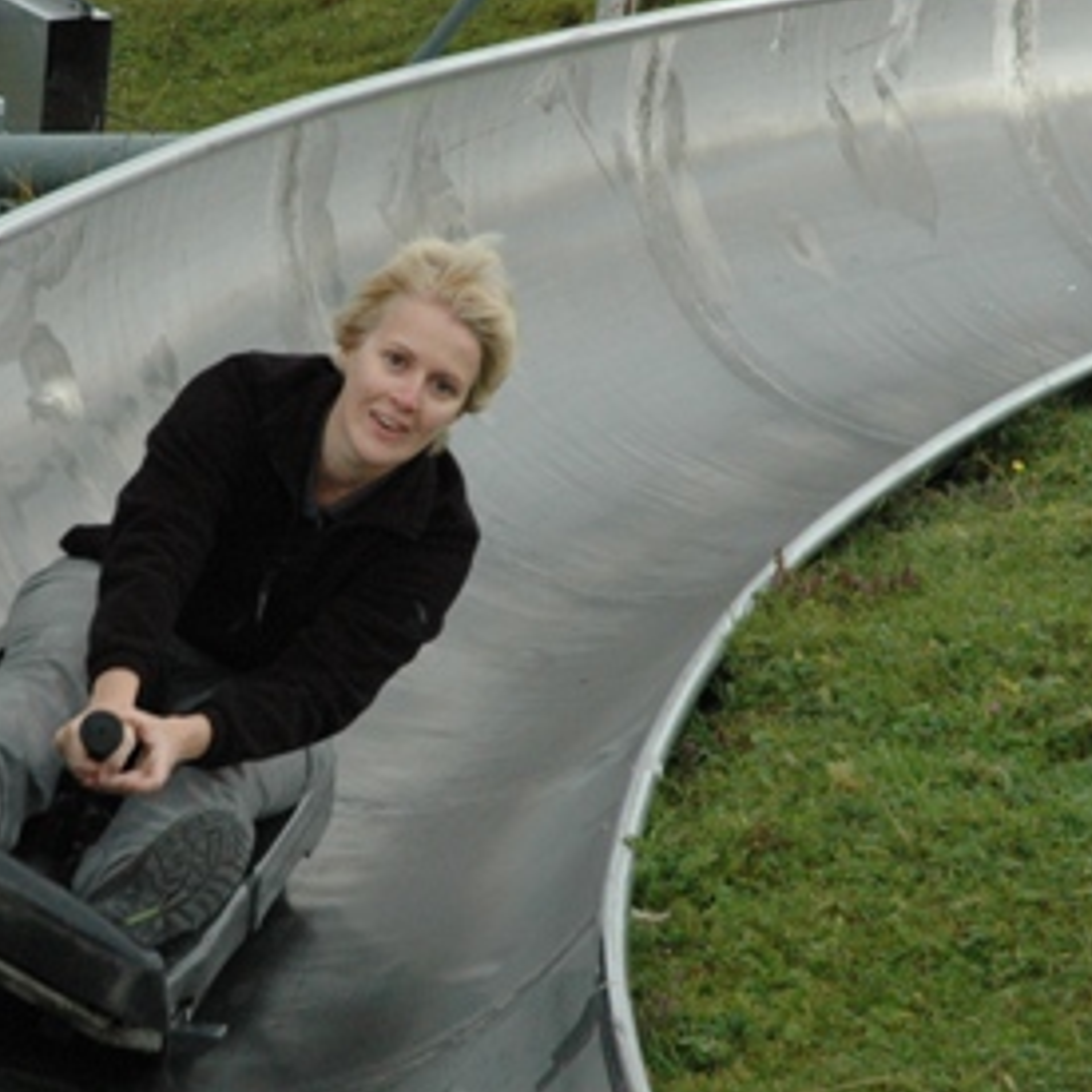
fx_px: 6567
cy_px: 477
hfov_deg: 9.5
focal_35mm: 184
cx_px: 413
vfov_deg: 9.5
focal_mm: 62
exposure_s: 1/400
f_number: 10
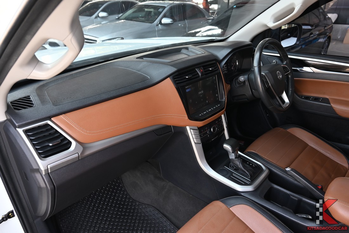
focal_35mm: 24
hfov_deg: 73.7
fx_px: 233
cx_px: 174
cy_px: 116
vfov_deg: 53.2
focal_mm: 24
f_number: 6.7
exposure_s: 1/60
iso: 400
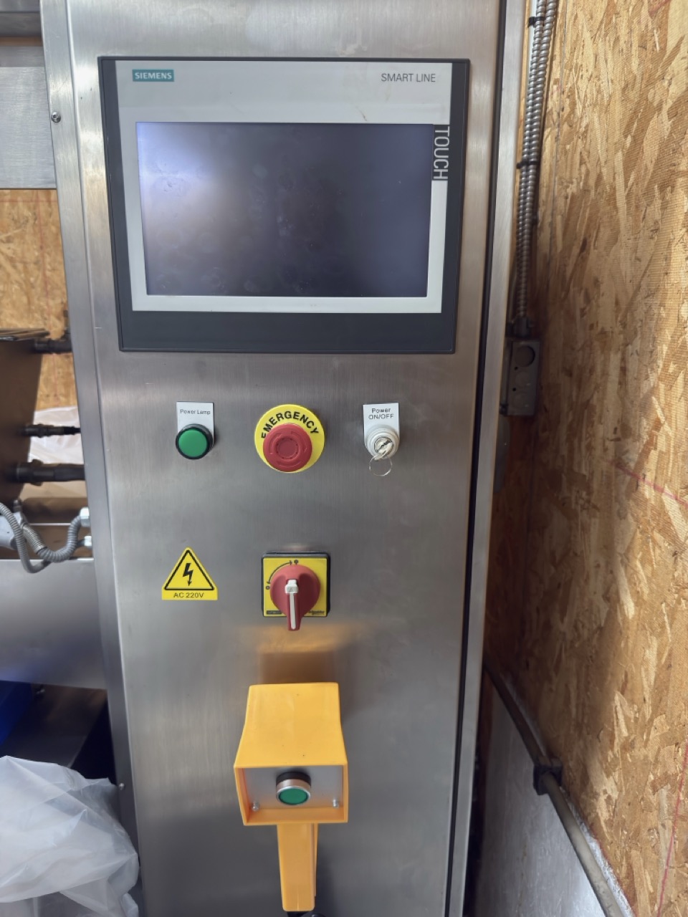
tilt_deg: -14.3
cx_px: 344
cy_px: 458
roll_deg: -0.1
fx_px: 636
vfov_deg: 71.6
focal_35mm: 24
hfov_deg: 56.8
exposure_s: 1/40
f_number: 1.78
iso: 320
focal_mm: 6.76
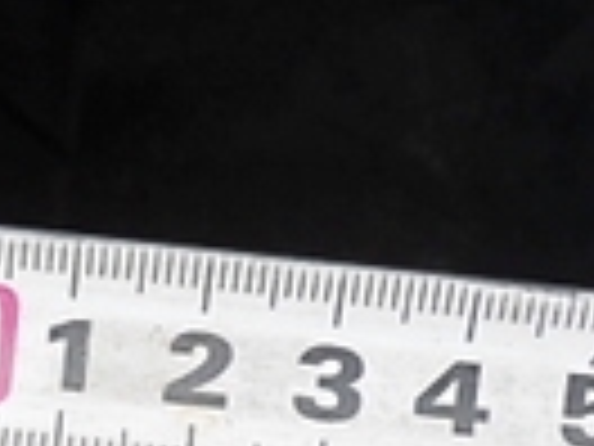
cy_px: 455
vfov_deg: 11.8
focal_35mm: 124
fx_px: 2128
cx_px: 18
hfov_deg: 15.6
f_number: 4.6
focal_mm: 6.1
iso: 250
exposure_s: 1/1250
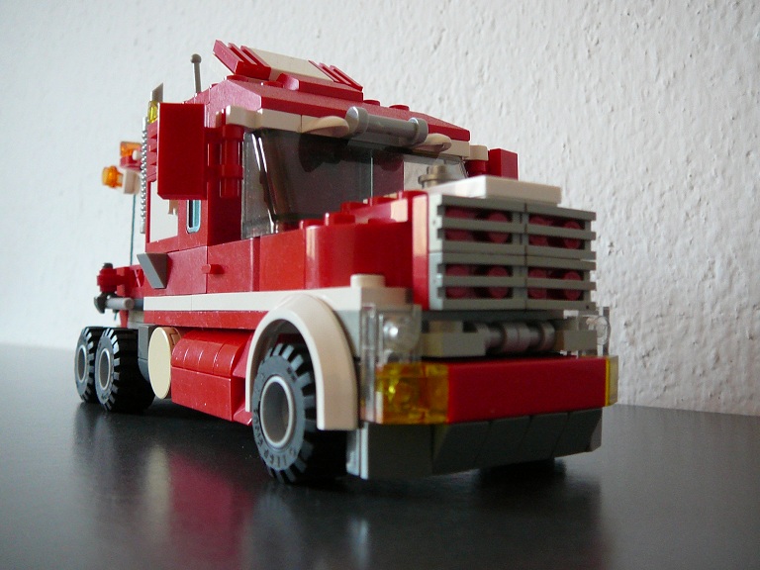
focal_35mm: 35
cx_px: 380
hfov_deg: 52.6
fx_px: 768
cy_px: 285
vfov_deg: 40.7
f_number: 2.8
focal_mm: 5.2
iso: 200
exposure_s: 1/15
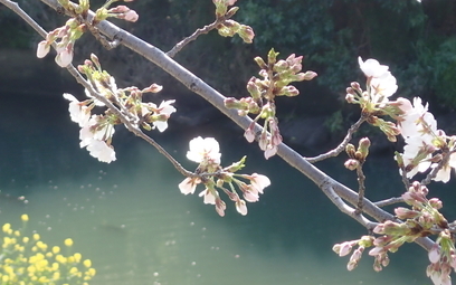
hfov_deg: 13.4
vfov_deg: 8.4
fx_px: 1939
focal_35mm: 156
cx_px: 177
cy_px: 56
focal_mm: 18
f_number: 4.9
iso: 160
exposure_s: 1/200
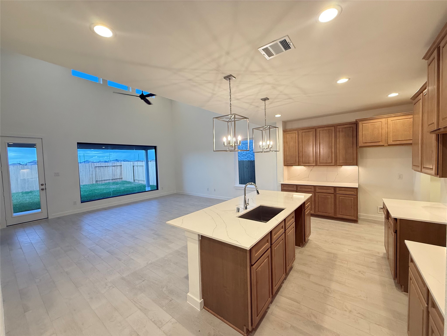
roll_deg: +1.9
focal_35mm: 14
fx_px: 181
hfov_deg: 102.1
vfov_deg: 85.7
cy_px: 168
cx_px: 224
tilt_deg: -1.8
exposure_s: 1/120
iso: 400
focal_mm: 2.22
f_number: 2.2
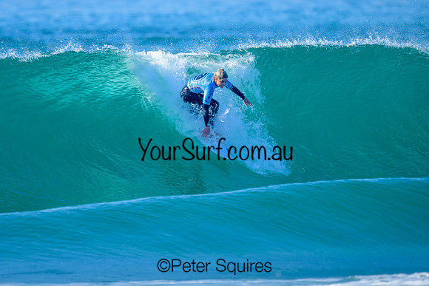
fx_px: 13089
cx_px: 135
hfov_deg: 1.9
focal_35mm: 1098
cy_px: 95
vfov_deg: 1.3
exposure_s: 1/2000
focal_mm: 800
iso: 450
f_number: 6.3
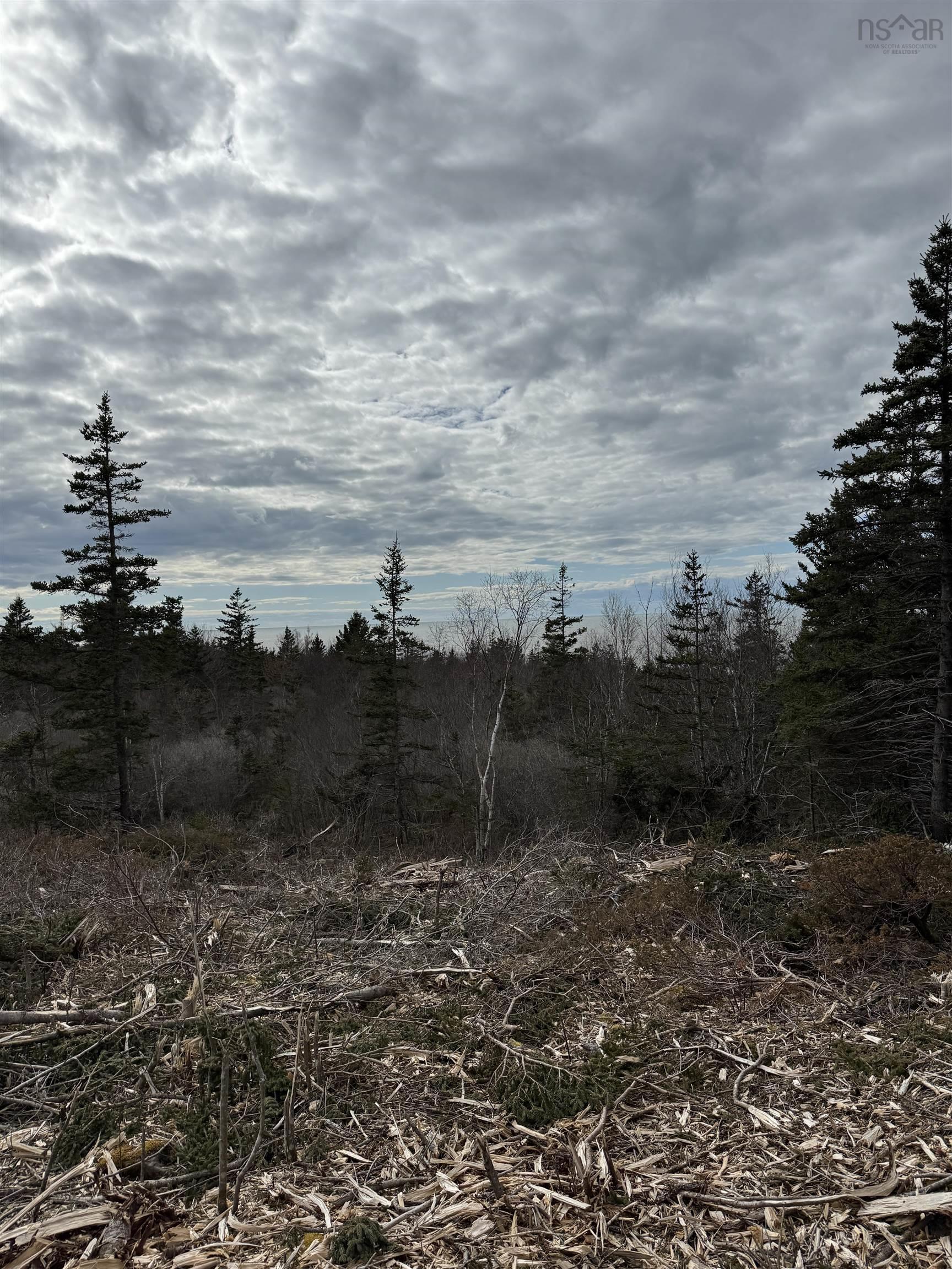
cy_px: 634
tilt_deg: -0.6
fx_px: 880
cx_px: 476
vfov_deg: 71.6
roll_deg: +2.1
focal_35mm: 24
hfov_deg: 56.8
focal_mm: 6.76
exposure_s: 1/20000
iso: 100
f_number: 1.78
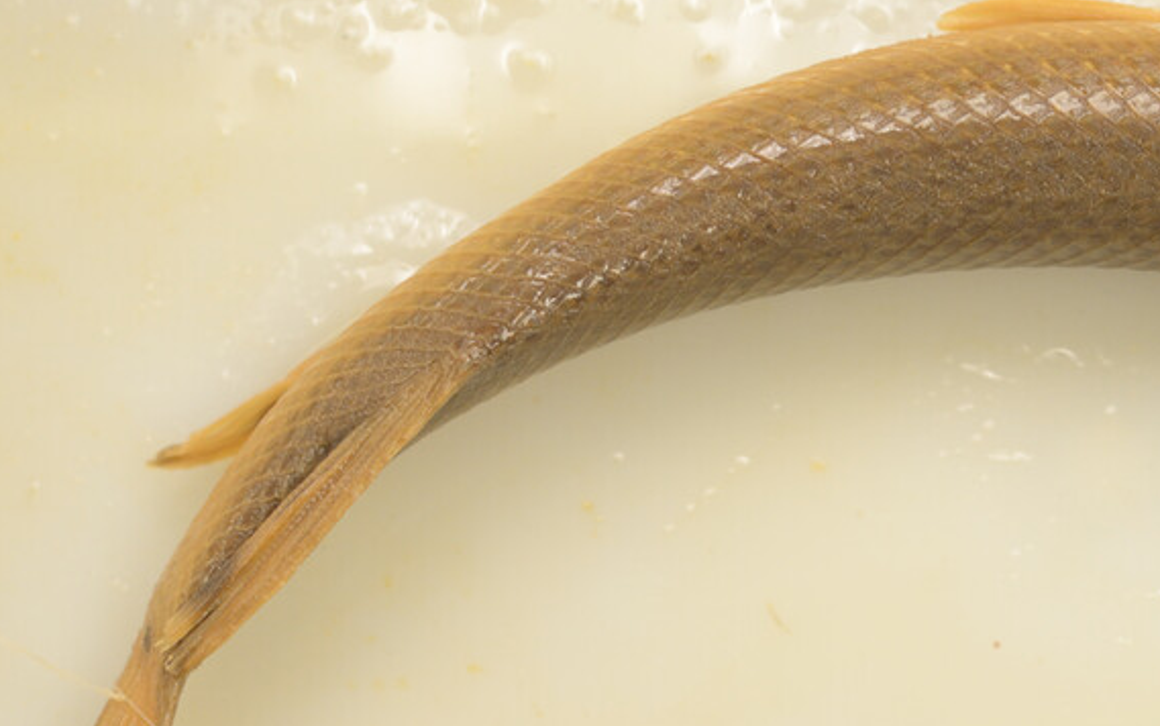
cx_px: 1021
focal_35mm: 129
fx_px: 4079
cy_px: 768
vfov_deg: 10.1
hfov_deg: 16.0
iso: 800
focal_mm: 60
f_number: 3.2
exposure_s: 1/200
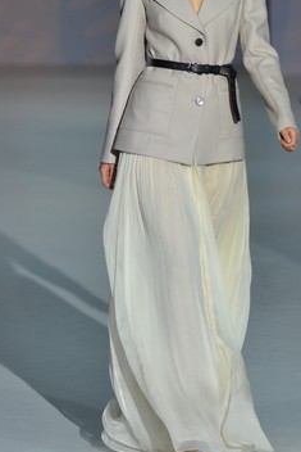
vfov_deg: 6.4
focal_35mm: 321
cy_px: 158
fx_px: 4018
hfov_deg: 4.3
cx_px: 174
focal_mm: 145
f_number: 4
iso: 400
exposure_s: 1/320
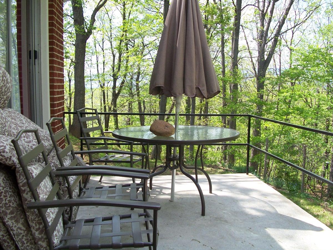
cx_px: 166
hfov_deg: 52.6
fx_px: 337
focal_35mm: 35
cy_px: 125
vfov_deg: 40.7
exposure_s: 1/350
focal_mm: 6
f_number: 2.8
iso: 80
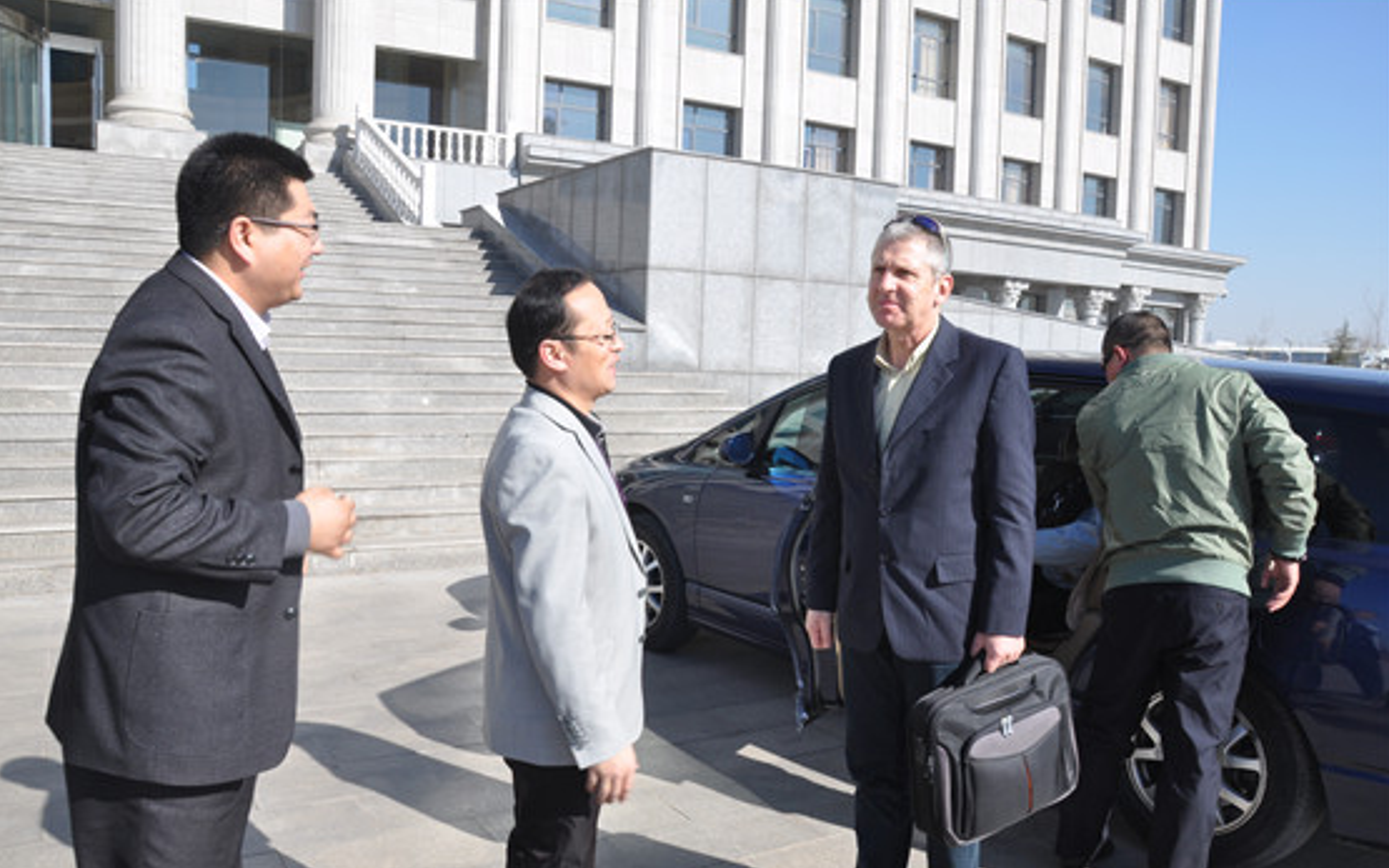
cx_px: 683
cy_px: 457
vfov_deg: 44.5
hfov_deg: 66.5
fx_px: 1060
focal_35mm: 28
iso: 250
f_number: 13
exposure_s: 1/160
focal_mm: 18
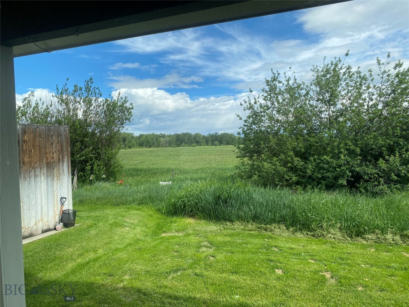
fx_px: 307
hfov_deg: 67.3
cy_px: 154
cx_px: 204
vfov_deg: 53.1
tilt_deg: -0.7
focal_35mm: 26
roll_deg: +2.2
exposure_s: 1/1808
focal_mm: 4.25
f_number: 1.8
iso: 32
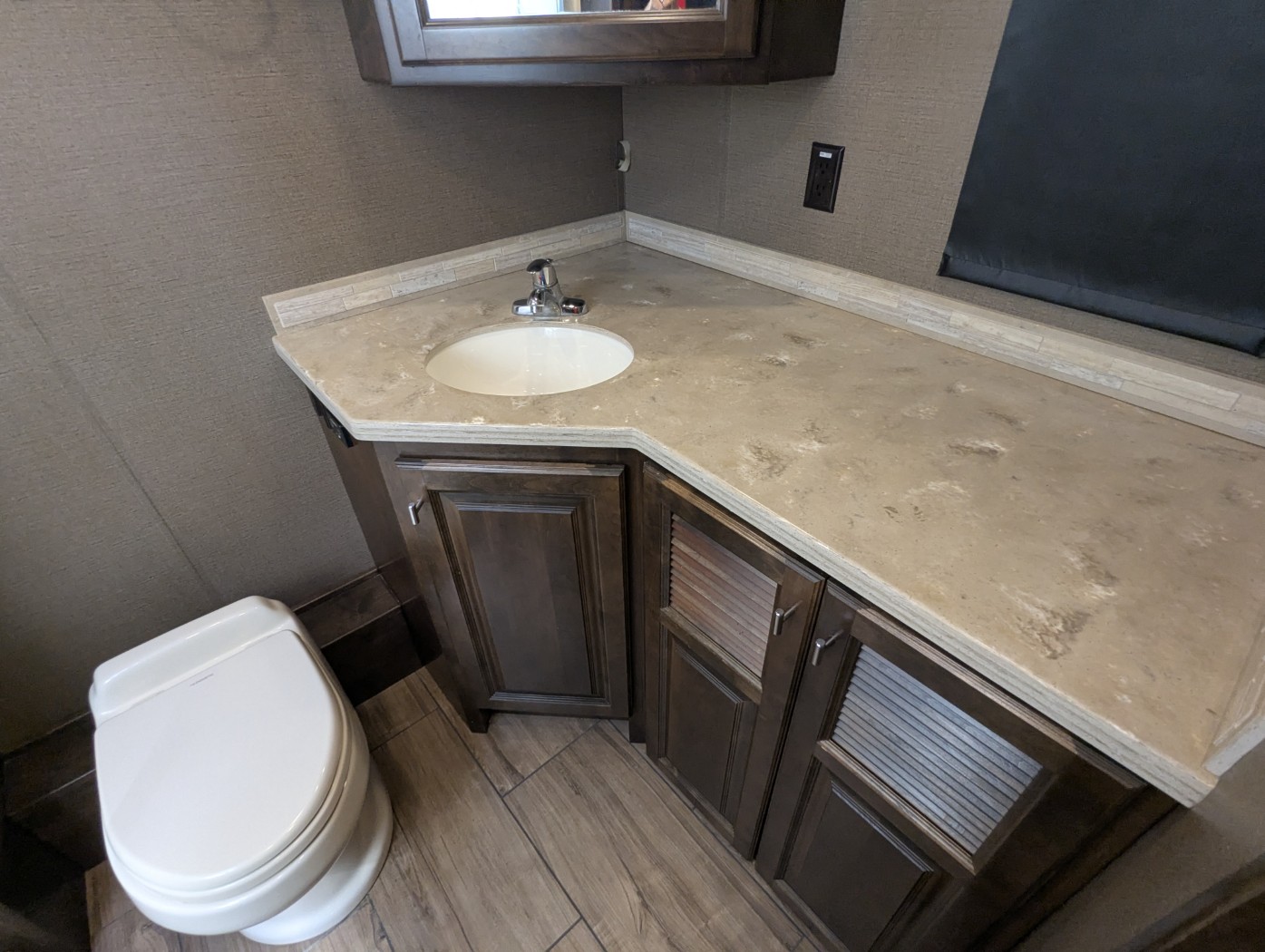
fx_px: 585
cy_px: 476
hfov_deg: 94.4
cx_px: 632
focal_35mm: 16
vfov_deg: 78.2
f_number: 2.2
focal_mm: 2.35
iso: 320
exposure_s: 1/110
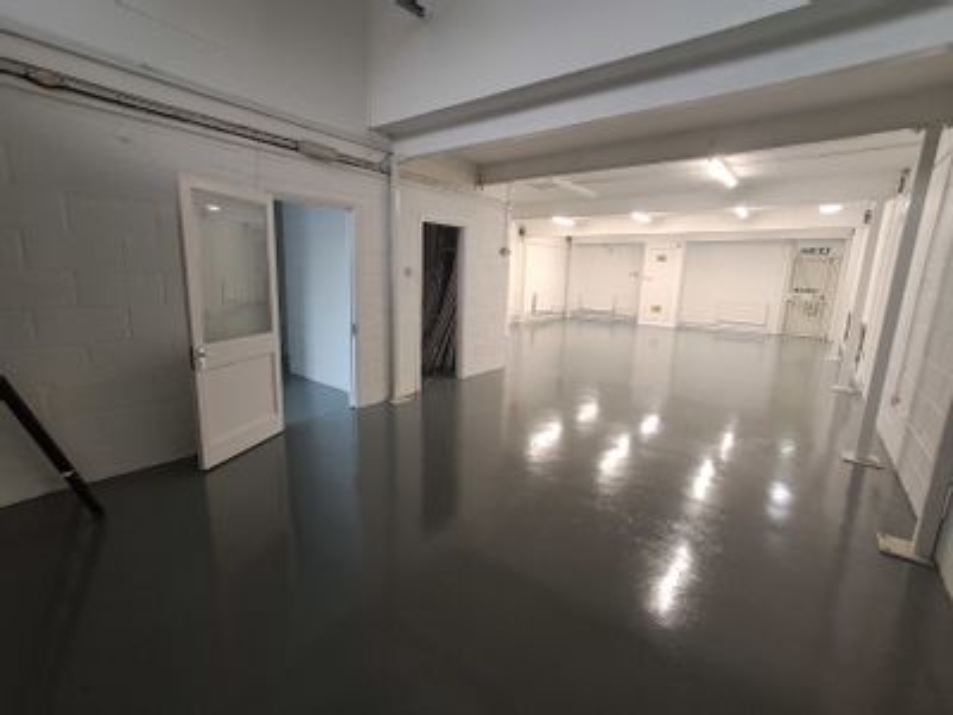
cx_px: 476
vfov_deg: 78.1
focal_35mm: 16
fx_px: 440
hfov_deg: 94.5
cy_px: 358
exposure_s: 1/50
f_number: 2.2
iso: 125
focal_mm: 1.64
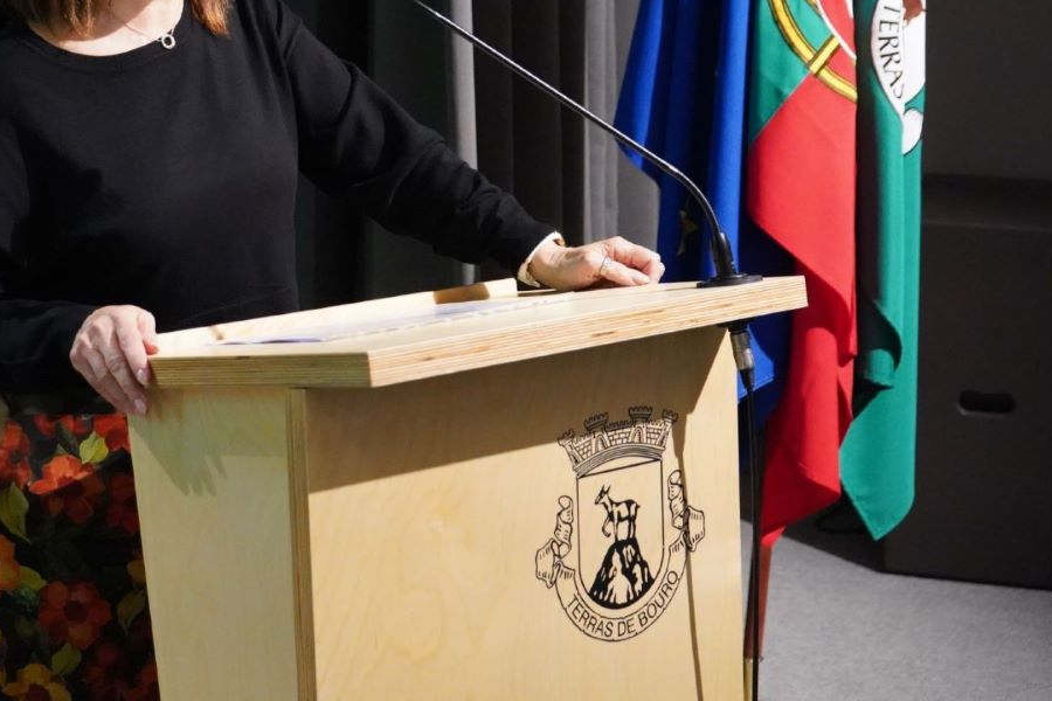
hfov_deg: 24.0
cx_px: 314
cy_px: 180
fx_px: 2454
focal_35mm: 84
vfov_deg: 16.2
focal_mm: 56
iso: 12800
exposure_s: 1/125
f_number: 5
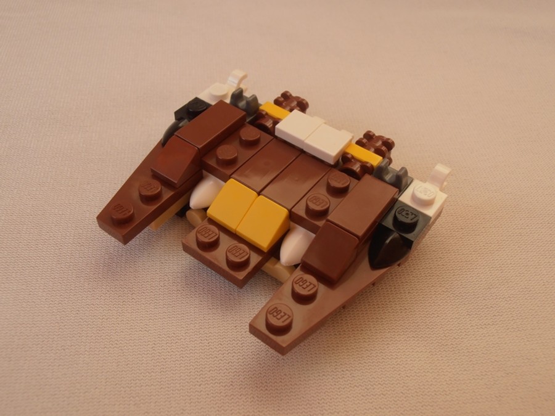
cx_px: 278
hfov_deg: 50.1
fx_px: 593
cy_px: 208
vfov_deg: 38.7
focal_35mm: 37
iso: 80
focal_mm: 6.61
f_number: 3.9
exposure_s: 1/80
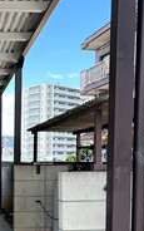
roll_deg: -0.7
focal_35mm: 60
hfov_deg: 20.4
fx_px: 377
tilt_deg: -2.8
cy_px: 178
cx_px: -23
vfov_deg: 33.2
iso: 50
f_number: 1.5
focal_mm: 5.7
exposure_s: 1/544
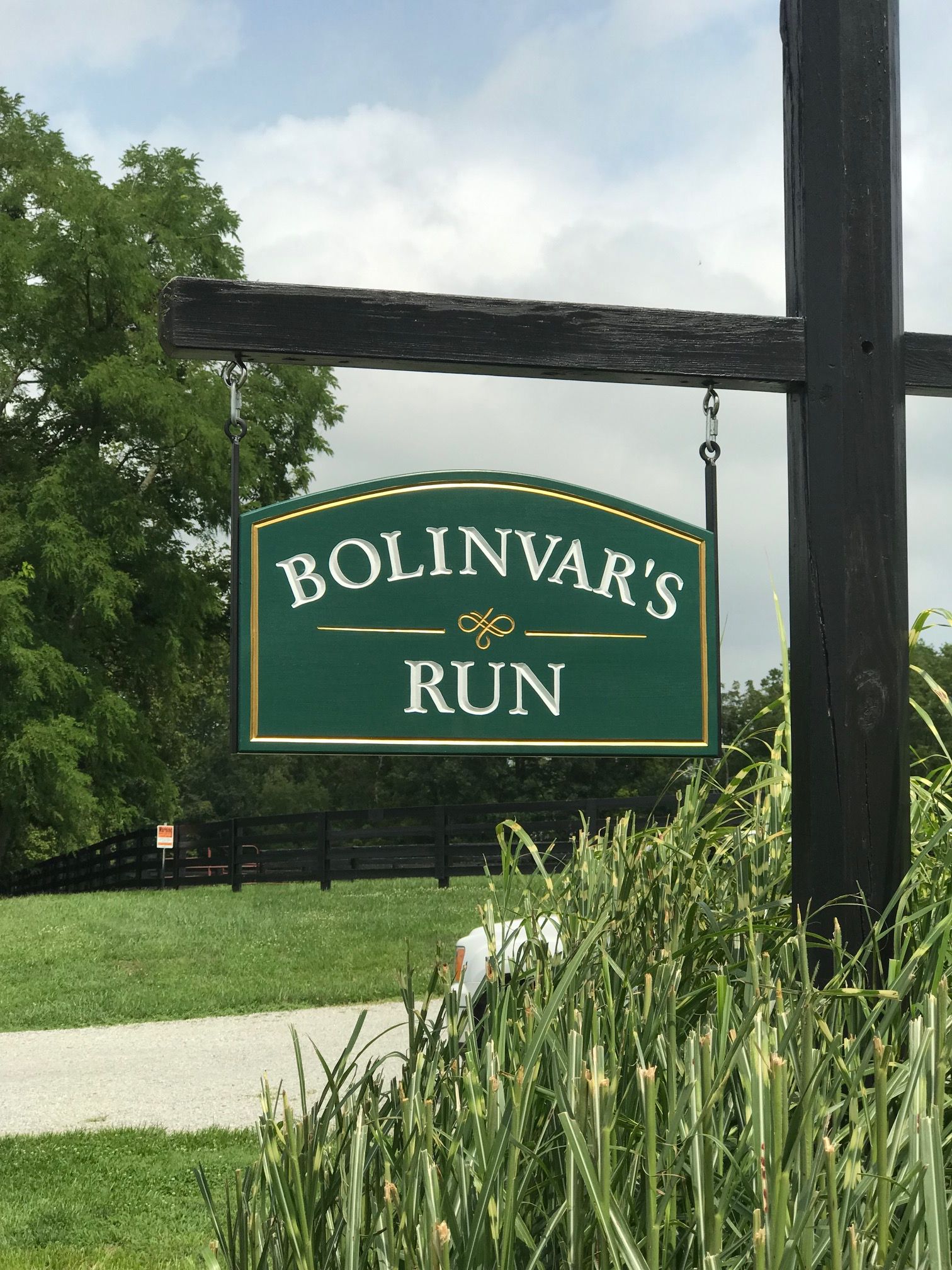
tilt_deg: +4.5
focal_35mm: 57
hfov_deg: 25.7
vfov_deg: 33.8
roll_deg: -1.4
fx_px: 2090
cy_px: 635
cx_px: 476
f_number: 2.8
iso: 20
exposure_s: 1/1368
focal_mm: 6.6
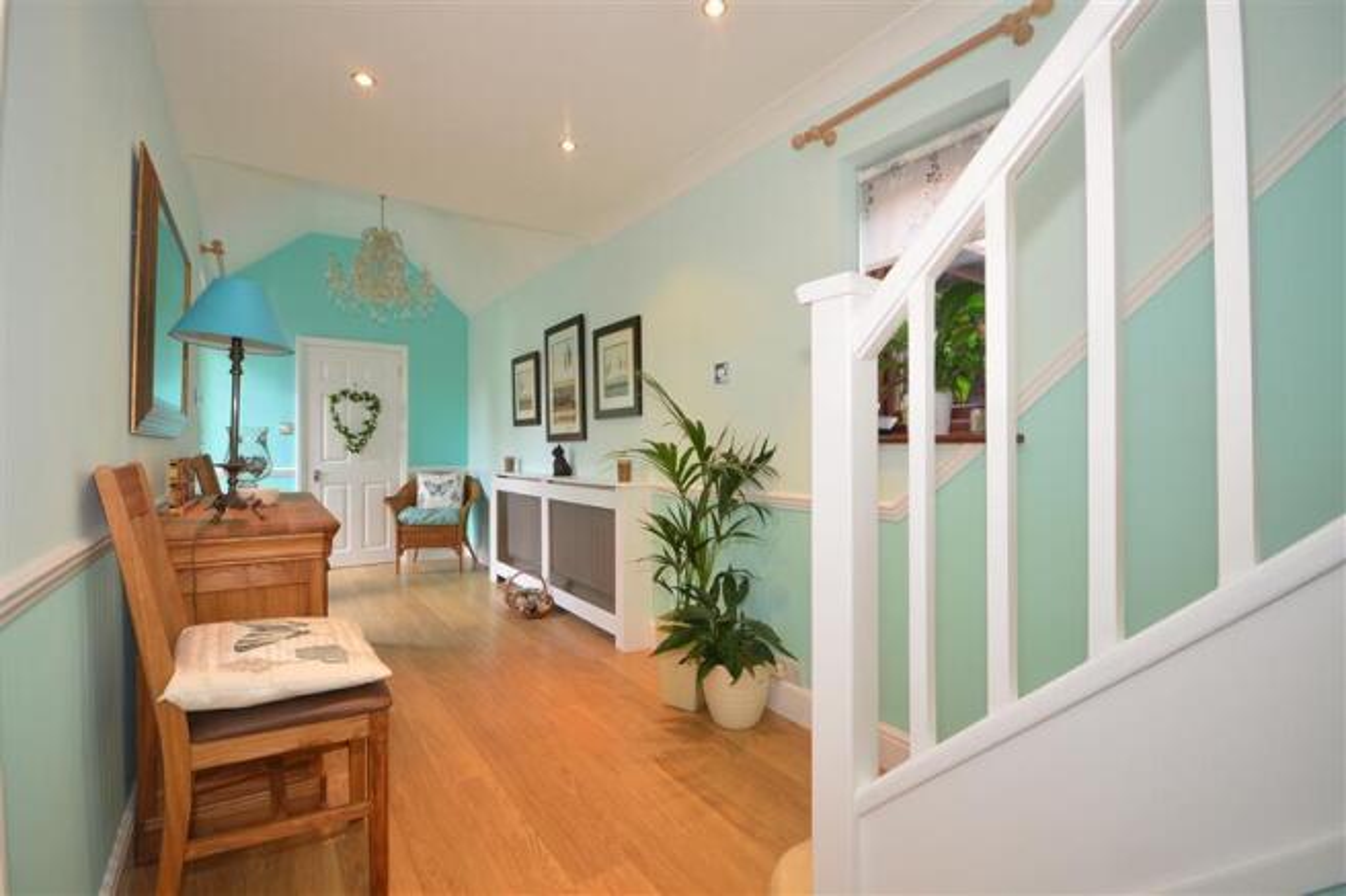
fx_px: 617
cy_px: 448
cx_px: 673
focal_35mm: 16
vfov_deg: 72.0
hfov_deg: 95.0
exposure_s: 1/15
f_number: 7.1
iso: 200
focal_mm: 11
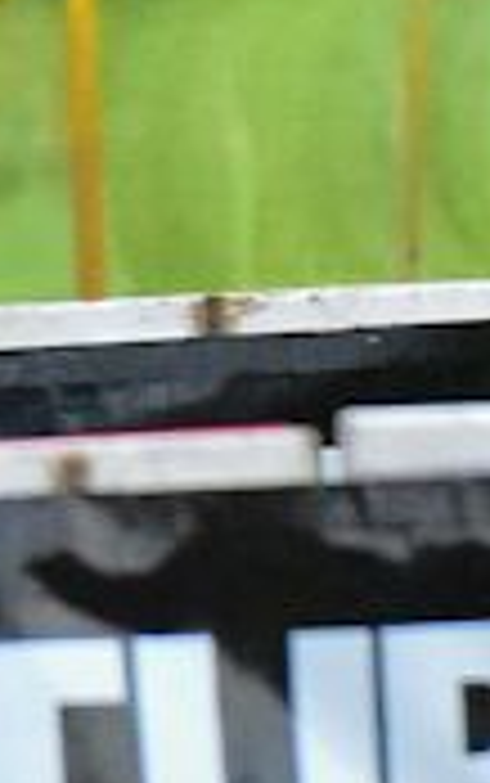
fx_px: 26984
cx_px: 391
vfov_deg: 1.7
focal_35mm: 1265
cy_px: -558
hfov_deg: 1.0
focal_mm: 180
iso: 9000
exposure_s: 1/1000
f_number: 3.5
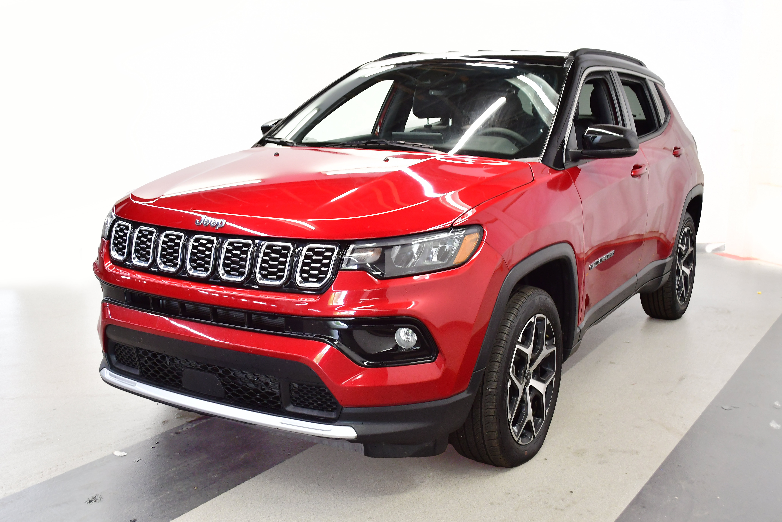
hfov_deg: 49.6
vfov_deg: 34.2
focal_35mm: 39
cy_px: 261
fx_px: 847
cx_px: 391
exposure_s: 1/40
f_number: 5.6
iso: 1000
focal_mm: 26
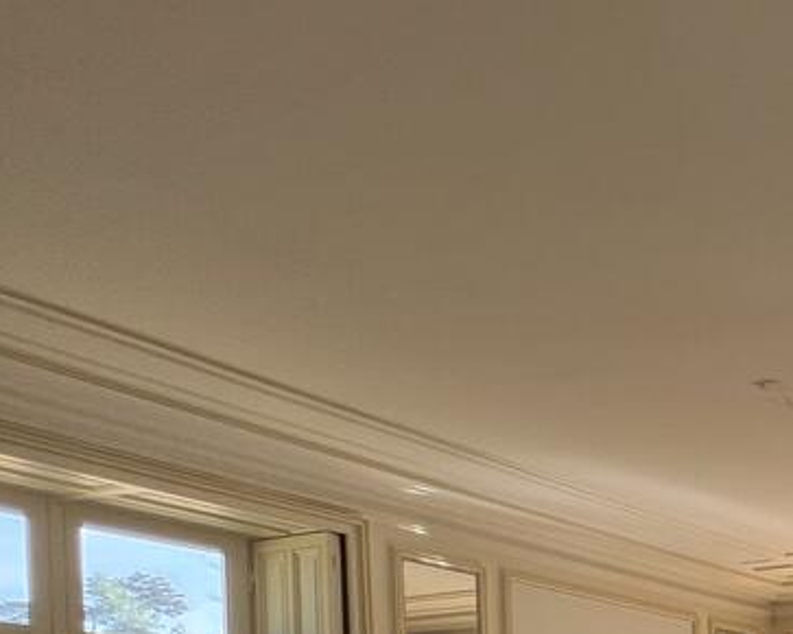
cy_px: 844
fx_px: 985
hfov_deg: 27.2
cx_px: 1236
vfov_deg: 28.5
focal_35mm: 42
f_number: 1.8
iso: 32
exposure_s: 1/132
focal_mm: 1.57
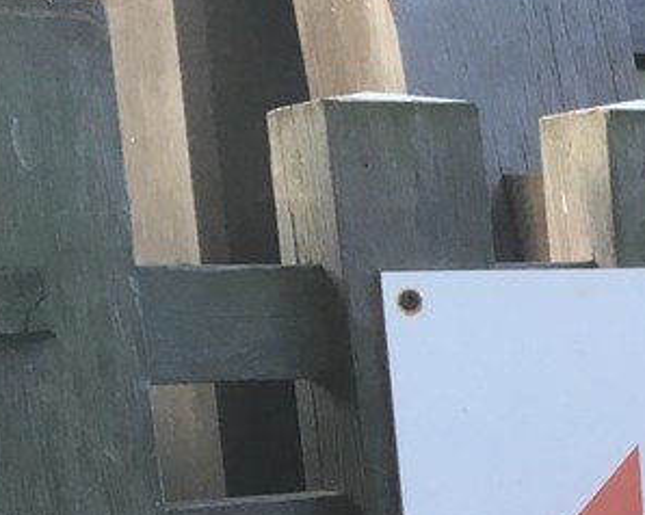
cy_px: 653
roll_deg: +3.2
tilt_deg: -11.2
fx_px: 2175
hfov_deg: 14.7
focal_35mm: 114
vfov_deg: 13.1
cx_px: 1180
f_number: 2.2
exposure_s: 1/40
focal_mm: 4.15
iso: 25
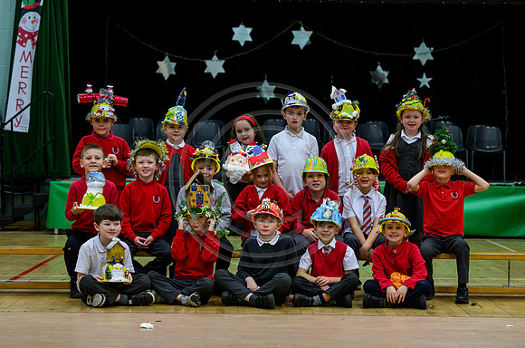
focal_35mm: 104
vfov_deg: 13.1
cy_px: 188
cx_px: 273
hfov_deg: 19.7
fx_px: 1515
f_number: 4
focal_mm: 97
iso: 1600
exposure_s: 1/160
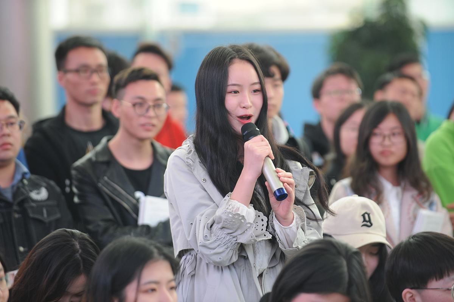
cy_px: 151
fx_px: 2520
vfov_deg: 6.9
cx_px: 227
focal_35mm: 200
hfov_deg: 10.3
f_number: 4
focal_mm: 200
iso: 800
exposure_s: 1/160
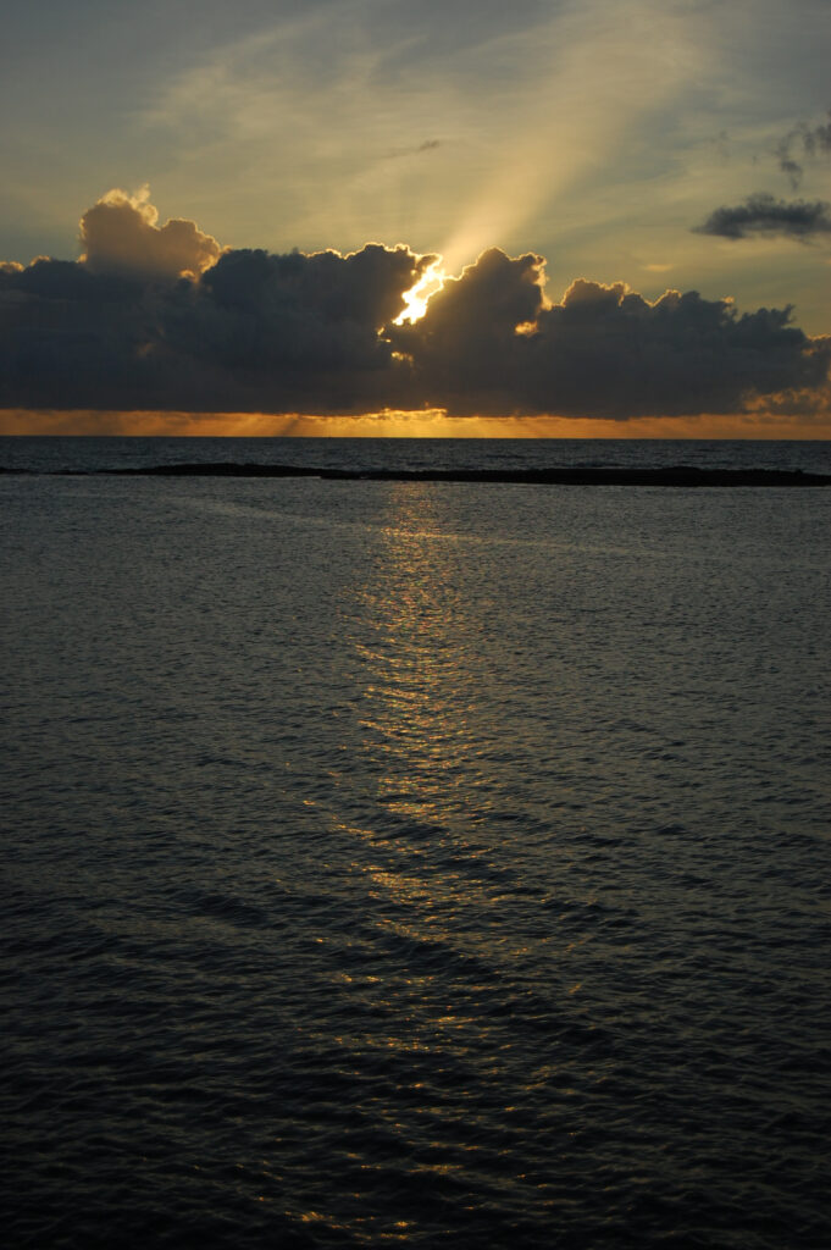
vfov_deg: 33.4
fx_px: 2081
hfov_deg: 22.6
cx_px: 416
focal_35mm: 60
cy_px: 625
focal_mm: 40
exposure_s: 1/2500
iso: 200
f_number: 5
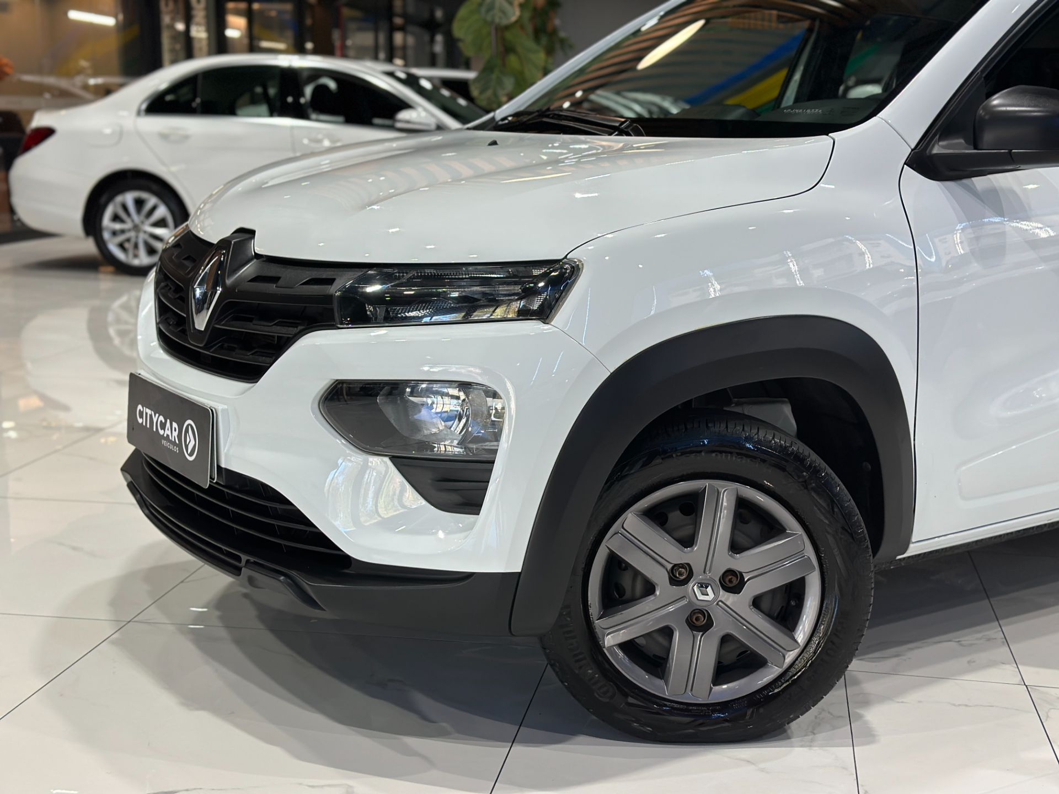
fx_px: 1468
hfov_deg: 39.7
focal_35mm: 48
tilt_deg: -11.4
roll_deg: -1.3
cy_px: 397
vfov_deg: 30.3
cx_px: 530
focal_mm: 6.86
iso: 100
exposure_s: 1/120
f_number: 1.78
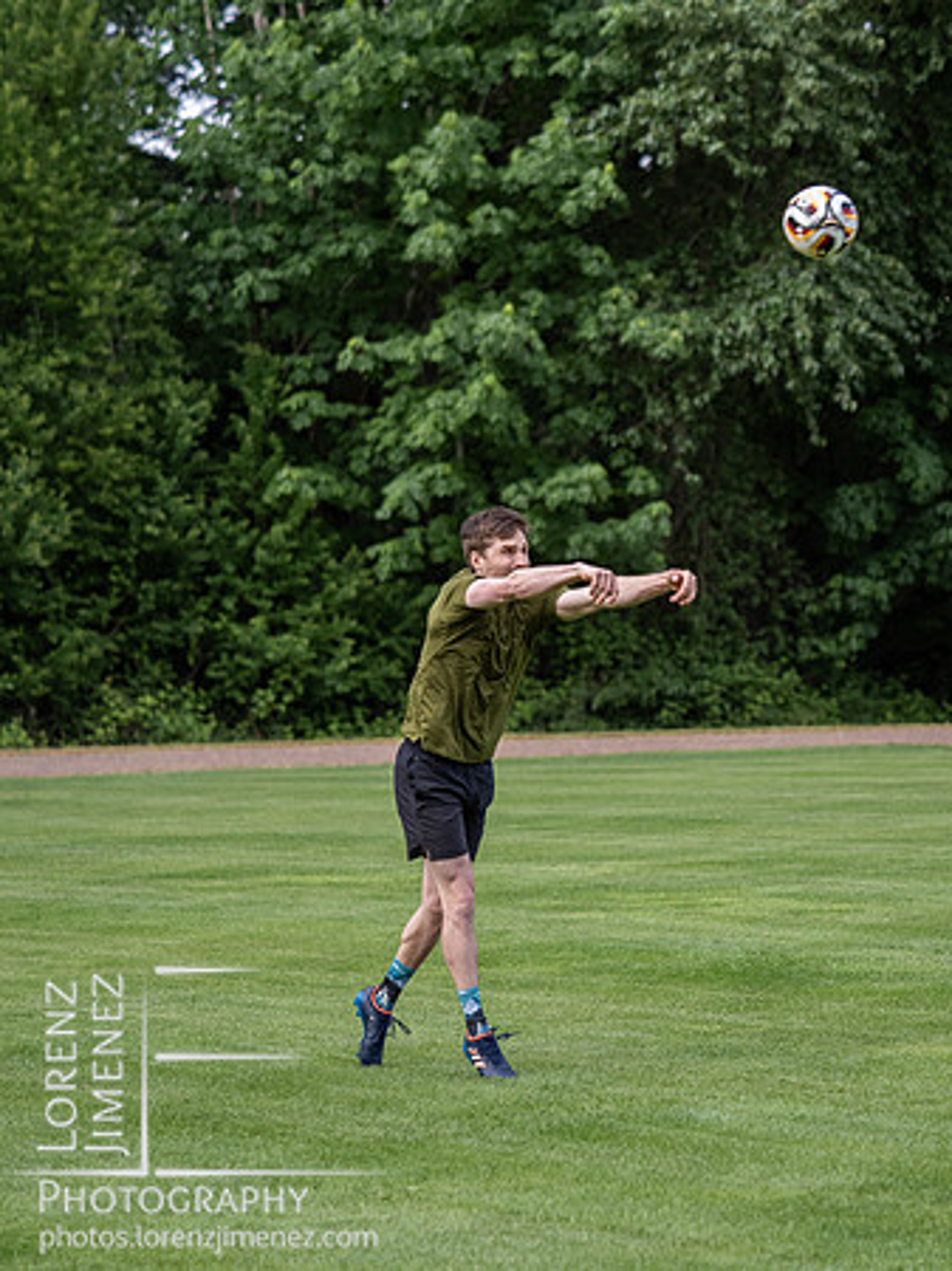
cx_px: 476
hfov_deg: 9.4
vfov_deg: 12.5
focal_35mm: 158
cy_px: 636
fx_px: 5799
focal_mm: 79
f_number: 2.8
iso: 640
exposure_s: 1/1250
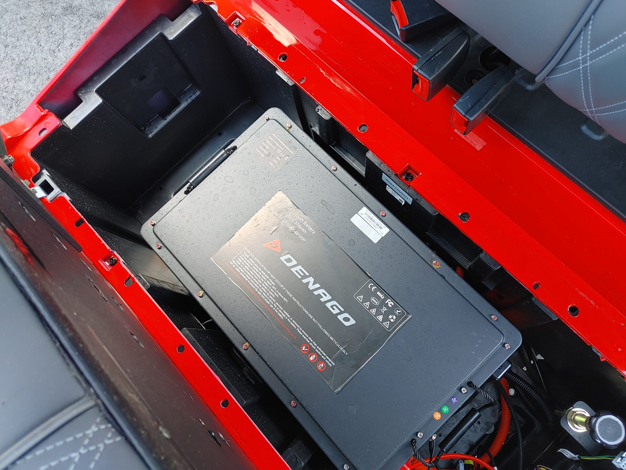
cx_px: 313
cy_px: 235
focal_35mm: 26
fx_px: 470
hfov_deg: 67.3
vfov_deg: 53.1
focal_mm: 4.81
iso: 250
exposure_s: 1/120
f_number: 1.8
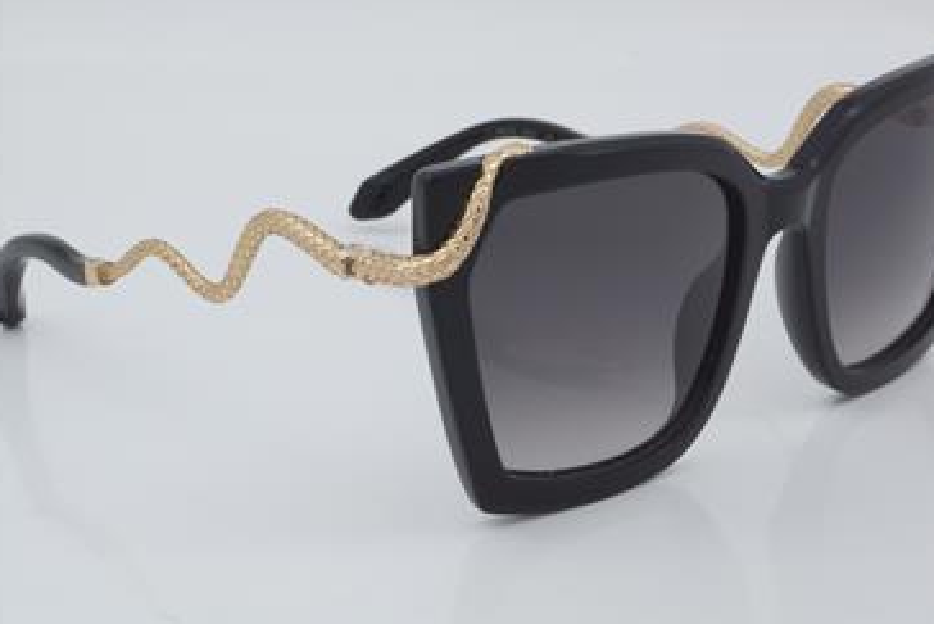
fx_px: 2350
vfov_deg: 15.1
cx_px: 495
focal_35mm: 91
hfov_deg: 22.5
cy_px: 290
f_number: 32
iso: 100
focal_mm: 55
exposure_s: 1/4
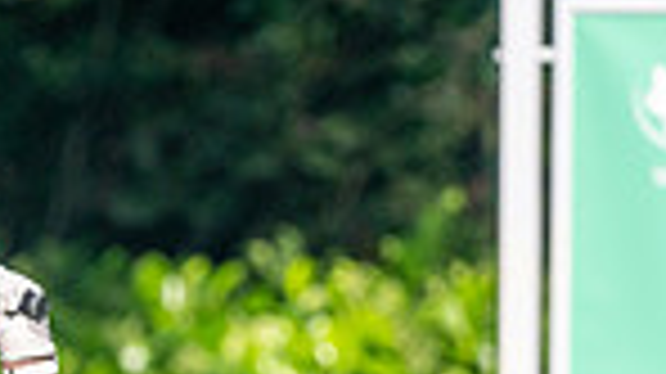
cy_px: 858
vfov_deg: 1.0
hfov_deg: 1.8
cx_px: 90
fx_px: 21741
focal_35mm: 1232
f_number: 5
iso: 200
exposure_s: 1/2500
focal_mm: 300
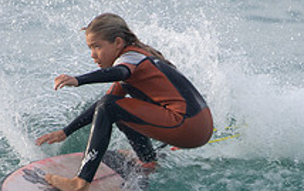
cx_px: 195
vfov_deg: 0.6
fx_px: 17167
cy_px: 239
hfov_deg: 1.0
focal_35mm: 2071
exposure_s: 1/2000
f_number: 5.6
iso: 720
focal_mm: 500
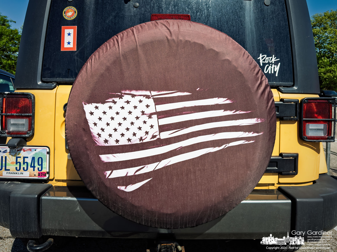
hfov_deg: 71.6
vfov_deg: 56.8
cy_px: 126
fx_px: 234
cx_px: 168
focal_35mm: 24
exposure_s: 1/6800
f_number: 1.8
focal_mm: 6.76
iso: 100
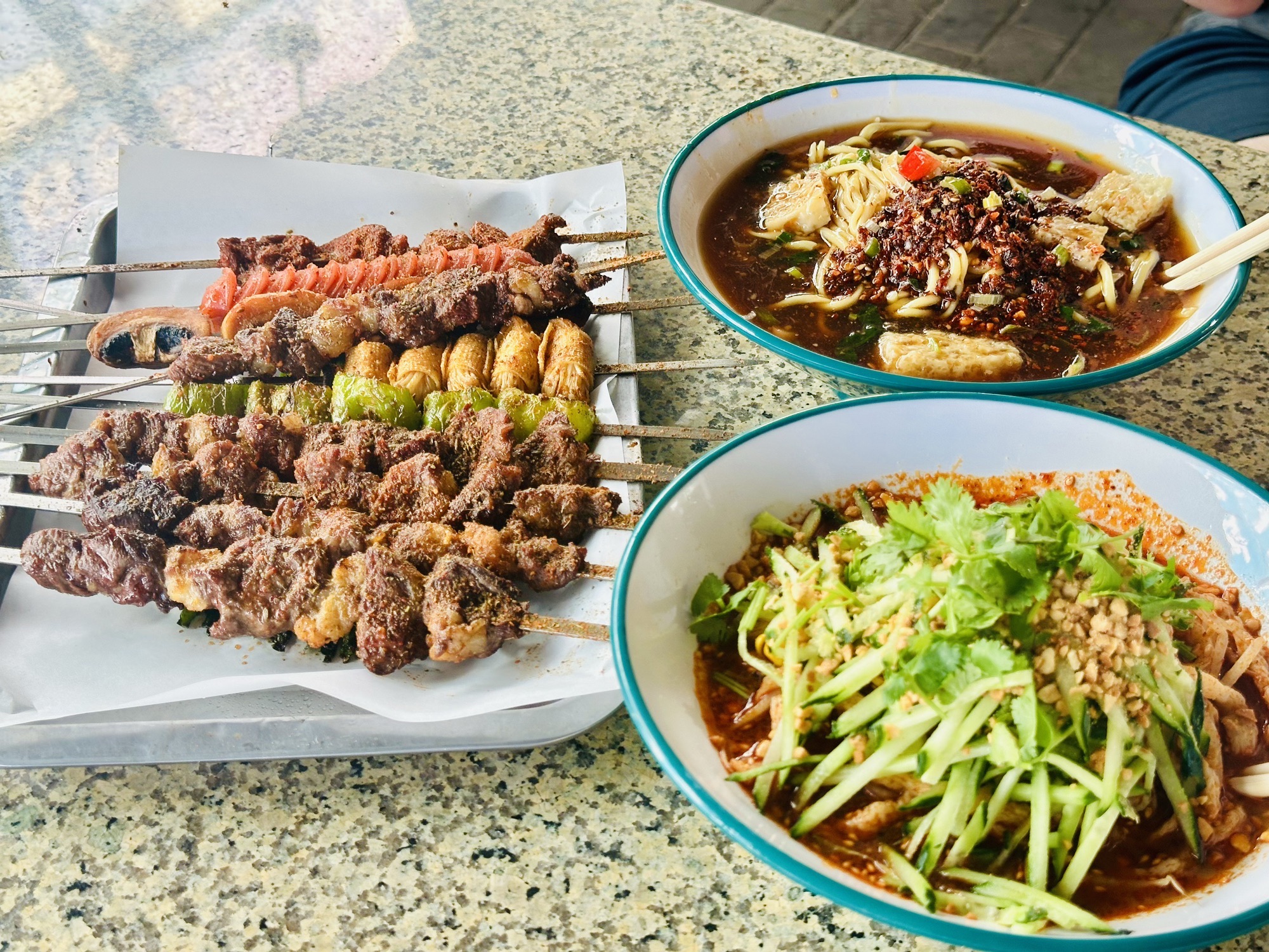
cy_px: 476
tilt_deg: -39.8
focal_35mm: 48
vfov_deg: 30.3
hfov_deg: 39.7
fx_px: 1760
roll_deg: +0.5
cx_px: 634
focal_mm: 6.86
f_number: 1.78
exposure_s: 1/121
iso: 80
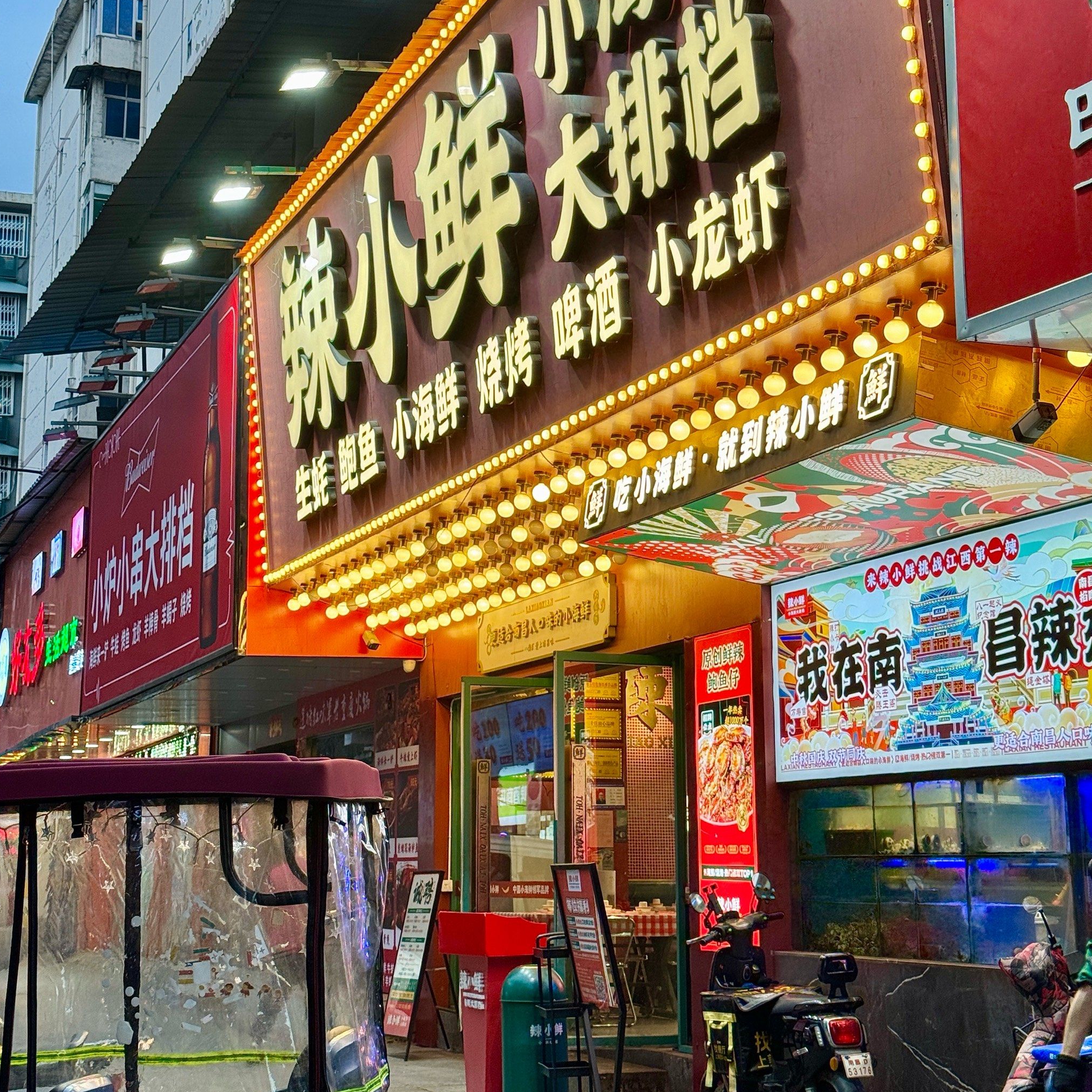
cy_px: 422
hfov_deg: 30.0
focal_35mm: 57
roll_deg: +0.1
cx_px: 543
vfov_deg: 29.9
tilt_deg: +12.7
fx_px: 2034
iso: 50
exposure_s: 1/104
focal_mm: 6.86
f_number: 1.78
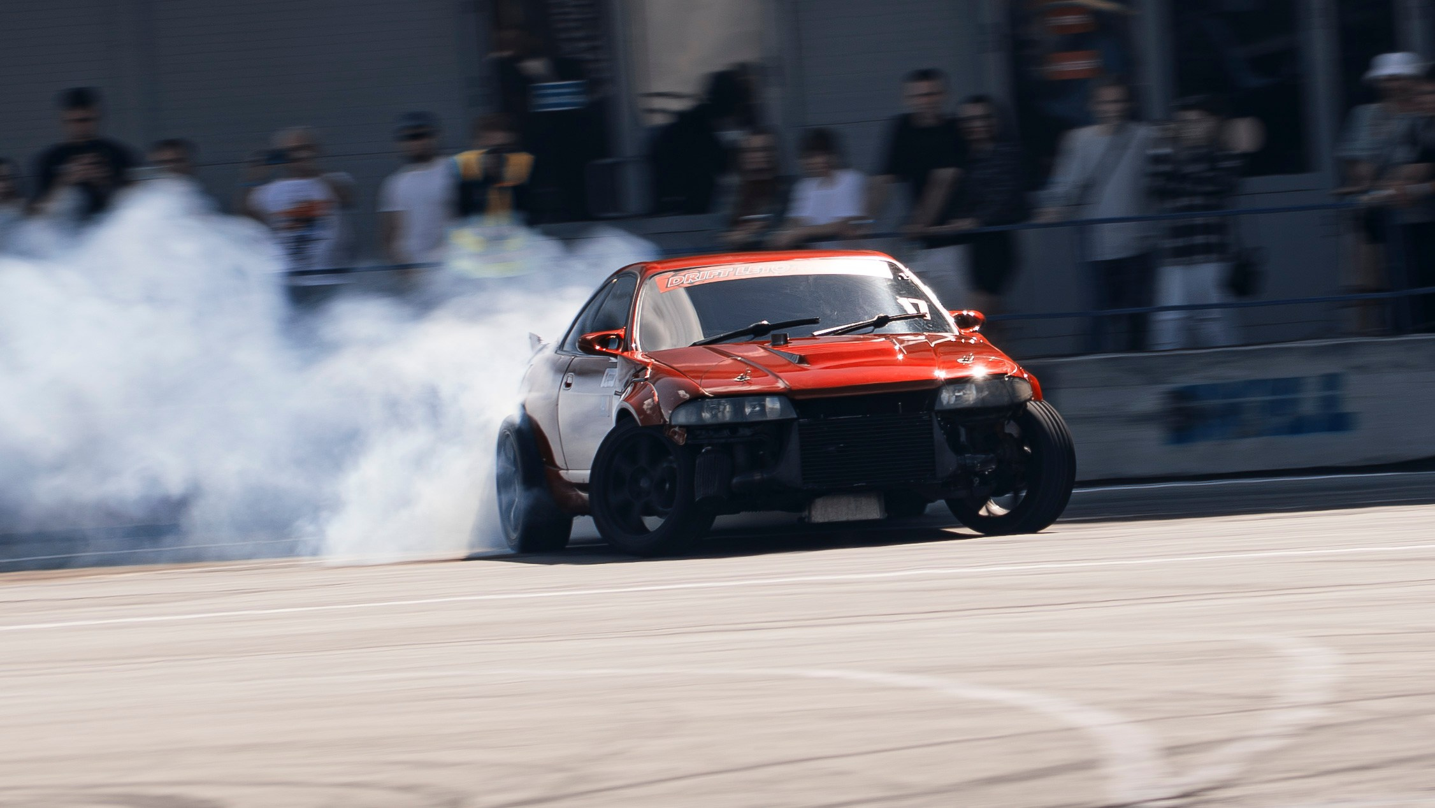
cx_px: 958
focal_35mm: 549
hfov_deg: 3.9
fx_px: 20896
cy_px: 351
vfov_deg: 2.2
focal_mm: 200
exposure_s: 1/125
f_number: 11
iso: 100
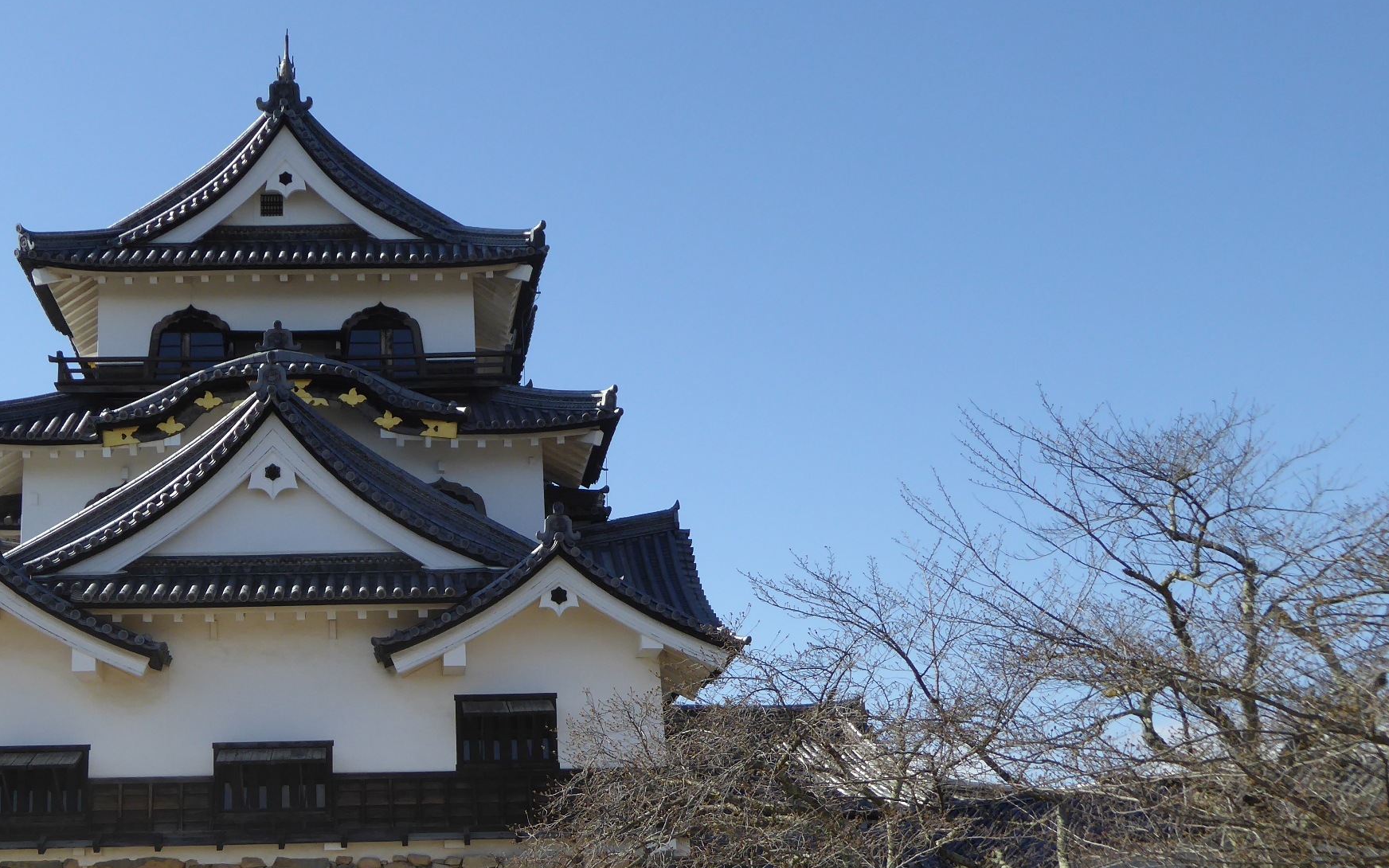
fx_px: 2120
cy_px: 543
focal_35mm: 56
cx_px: 444
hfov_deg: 35.9
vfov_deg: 23.1
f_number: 3.7
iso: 100
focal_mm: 6.3
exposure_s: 1/800
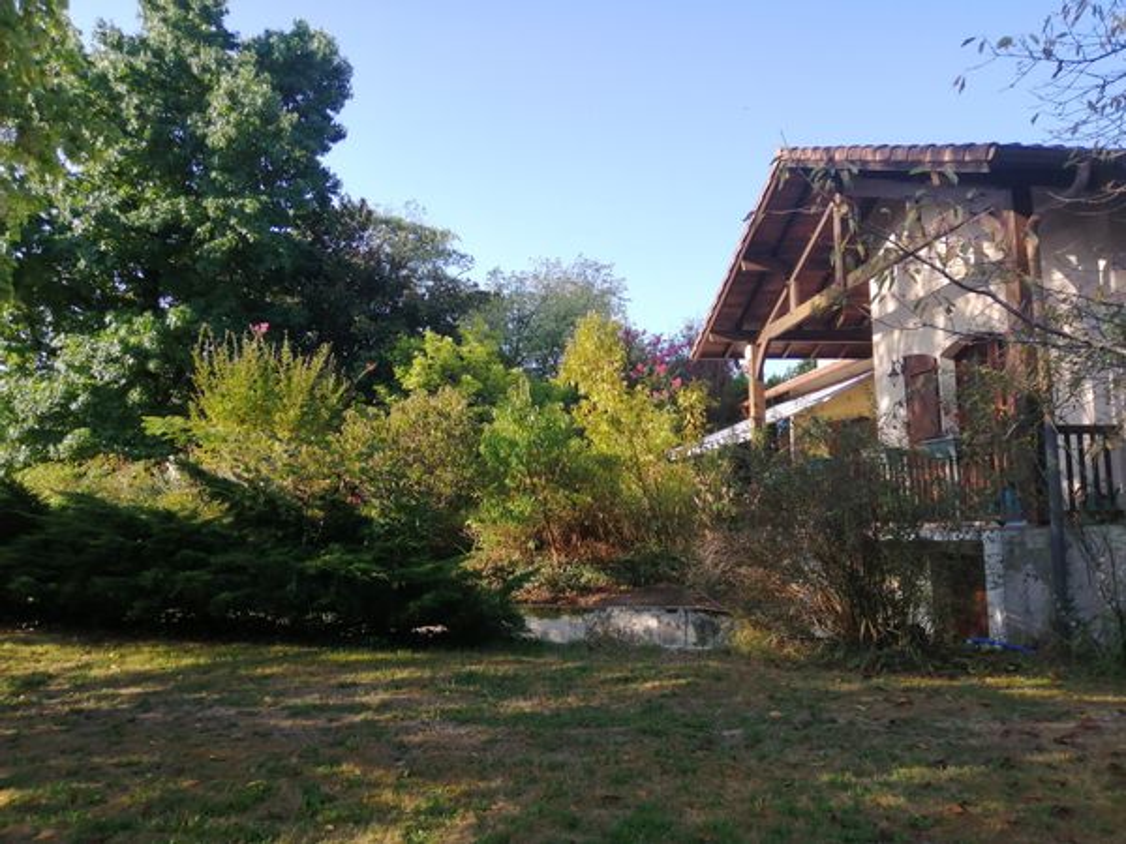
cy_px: 422
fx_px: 846
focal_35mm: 26
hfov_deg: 67.3
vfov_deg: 53.1
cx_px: 563
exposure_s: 1/568
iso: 50
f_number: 1.8
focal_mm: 3.6
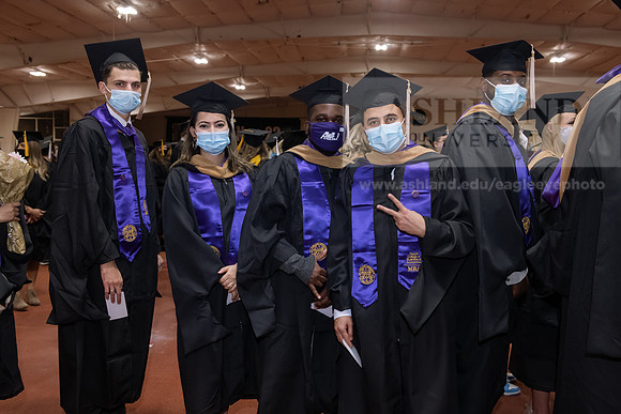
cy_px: 207
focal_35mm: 35
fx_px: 604
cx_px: 310
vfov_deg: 37.9
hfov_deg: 54.4
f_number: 5.6
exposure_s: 1/160
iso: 2500
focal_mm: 35
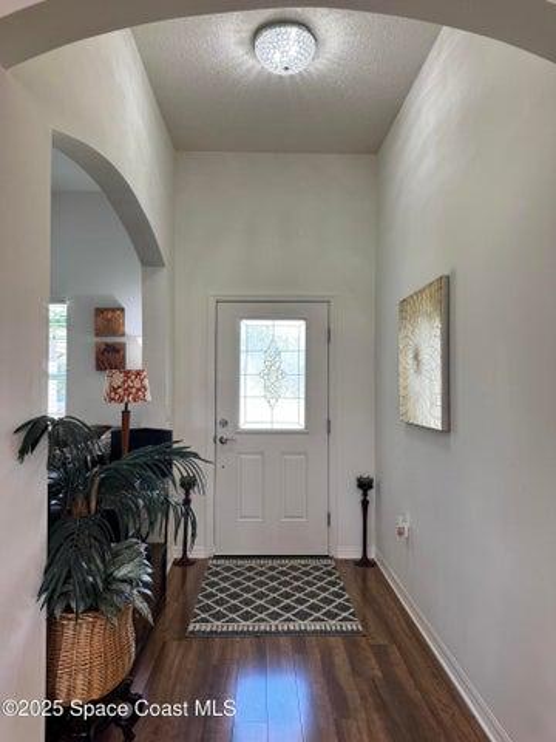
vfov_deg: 71.6
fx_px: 514
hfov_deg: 56.8
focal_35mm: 24
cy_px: 371
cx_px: 278
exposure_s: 1/120
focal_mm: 6.76
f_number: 1.78
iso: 100
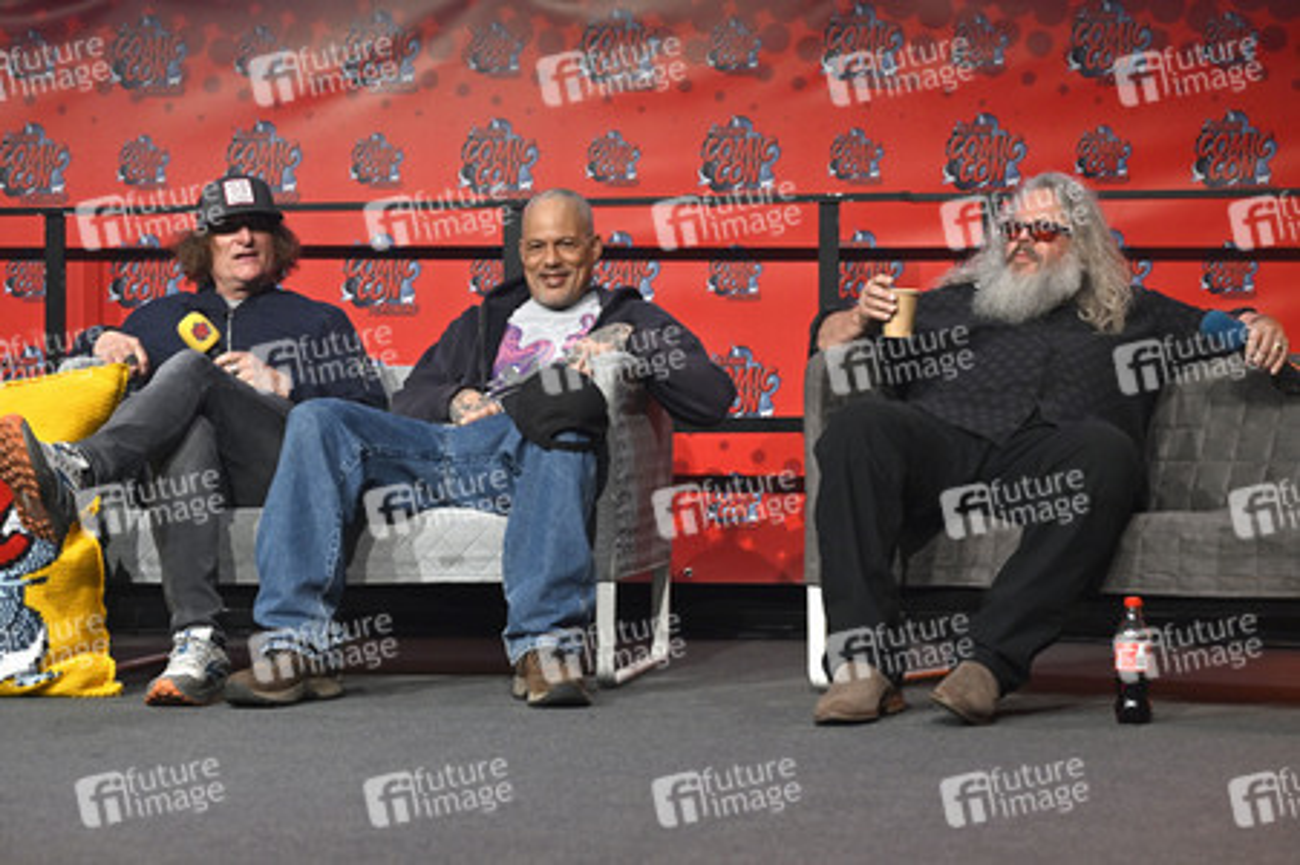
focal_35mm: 83
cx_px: 650
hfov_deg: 24.5
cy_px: 432
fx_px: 2995
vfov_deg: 16.4
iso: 1000
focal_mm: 83
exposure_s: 1/400
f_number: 4.5
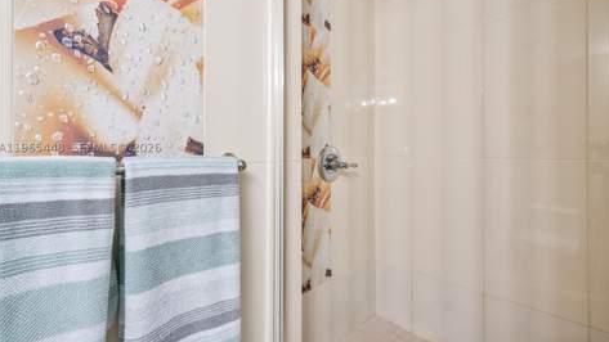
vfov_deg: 63.6
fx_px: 275
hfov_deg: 95.9
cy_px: 146
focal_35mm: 17
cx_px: 304
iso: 400
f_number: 8
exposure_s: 1/10
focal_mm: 16
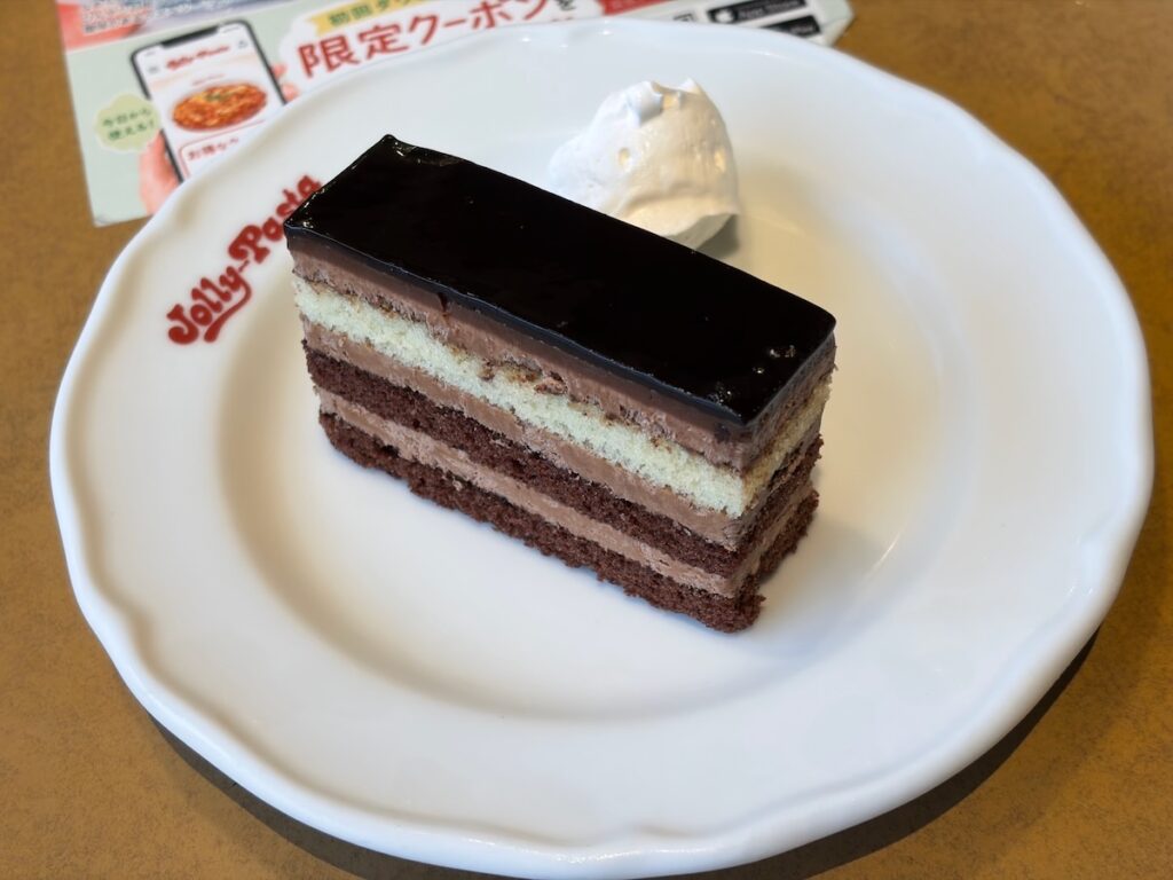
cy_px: 440
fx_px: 1762
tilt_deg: -51.3
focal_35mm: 52
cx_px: 586
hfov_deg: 36.8
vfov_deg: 28.0
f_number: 1.6
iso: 40
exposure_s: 1/100
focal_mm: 5.96
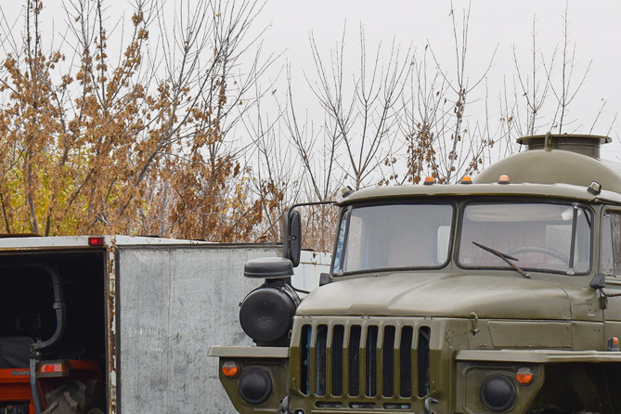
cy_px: 304
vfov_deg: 9.3
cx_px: 467
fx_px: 2551
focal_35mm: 148
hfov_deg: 13.8
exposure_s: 1/500
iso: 400
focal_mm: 55
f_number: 5.6
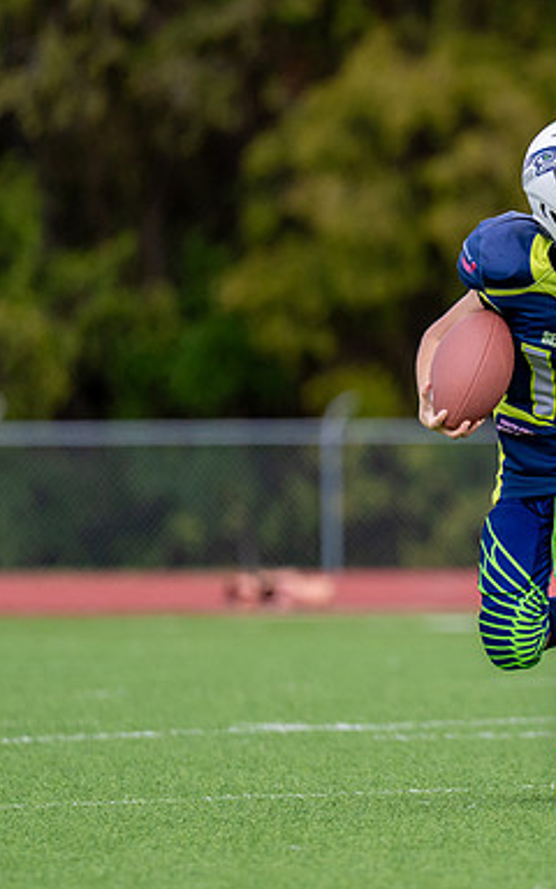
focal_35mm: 531
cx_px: 764
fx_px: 12874
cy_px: 374
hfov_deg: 2.5
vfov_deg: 4.0
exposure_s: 1/3200
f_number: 2.8
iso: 400
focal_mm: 200
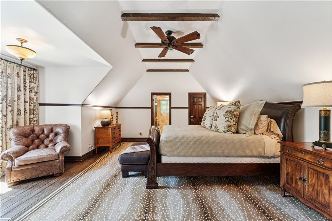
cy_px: 110
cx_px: 166
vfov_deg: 75.8
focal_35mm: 15
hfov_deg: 98.9
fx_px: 142
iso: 100
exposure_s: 2.5
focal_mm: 15.4
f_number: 13
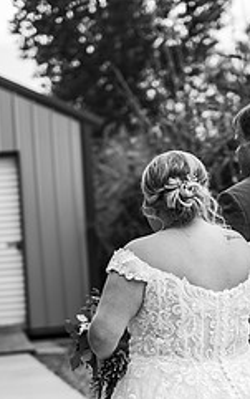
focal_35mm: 133
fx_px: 1447
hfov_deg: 9.8
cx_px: 214
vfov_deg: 15.5
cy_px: 346
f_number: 2.8
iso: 400
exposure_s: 1/1000
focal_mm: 70
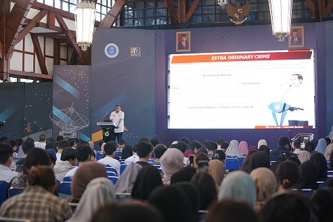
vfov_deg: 19.5
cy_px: 111
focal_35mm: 70
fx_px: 647
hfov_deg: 28.8
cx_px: 166
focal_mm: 70
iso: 1250
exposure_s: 1/160
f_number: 2.8
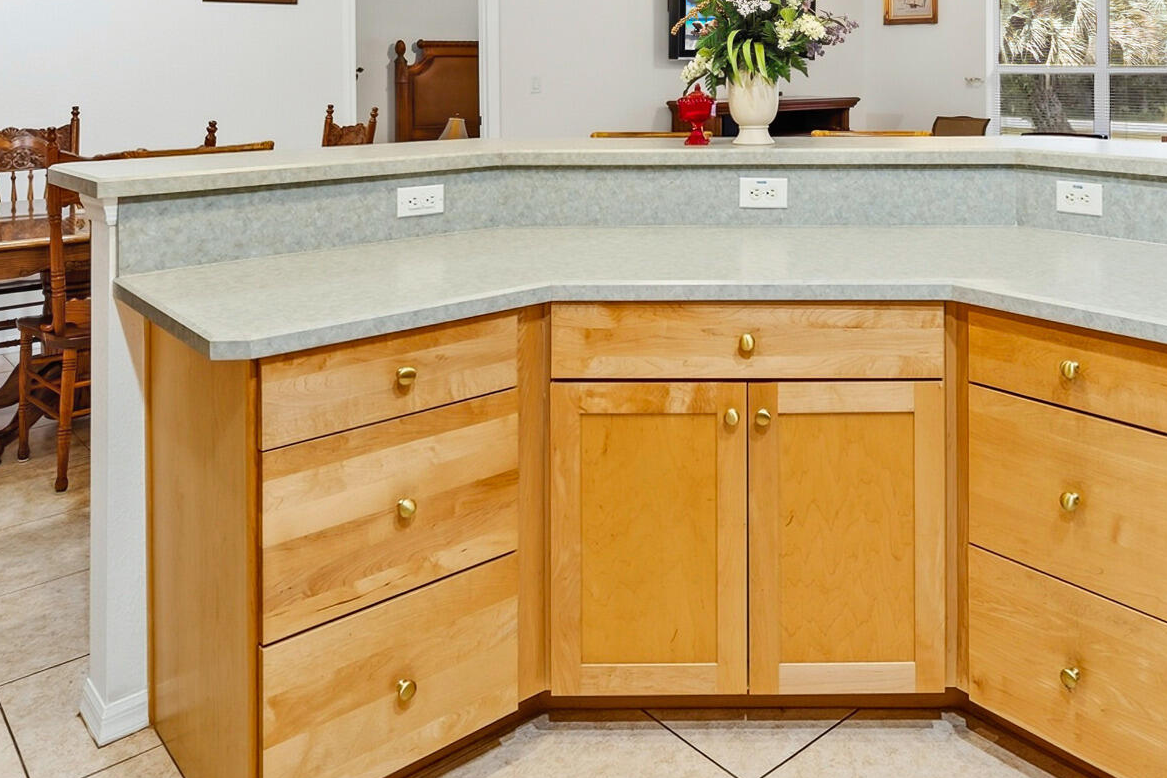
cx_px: 797
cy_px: 78
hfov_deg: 60.2
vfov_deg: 40.3
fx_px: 972
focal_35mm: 30
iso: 250
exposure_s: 1/1.67
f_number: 9
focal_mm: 14
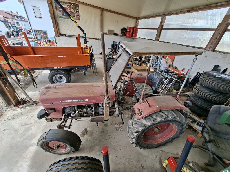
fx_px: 86
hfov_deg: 106.2
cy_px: 86
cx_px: 115
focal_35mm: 13
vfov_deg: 89.9
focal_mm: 1.74
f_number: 2.2
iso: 40
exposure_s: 1/158
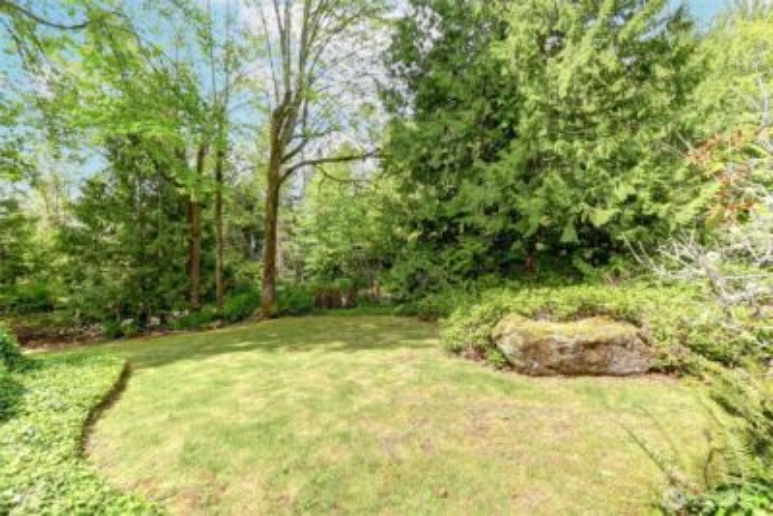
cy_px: 258
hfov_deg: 100.4
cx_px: 386
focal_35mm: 15
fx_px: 322
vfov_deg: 77.4
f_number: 11
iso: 640
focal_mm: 10
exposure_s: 1/25
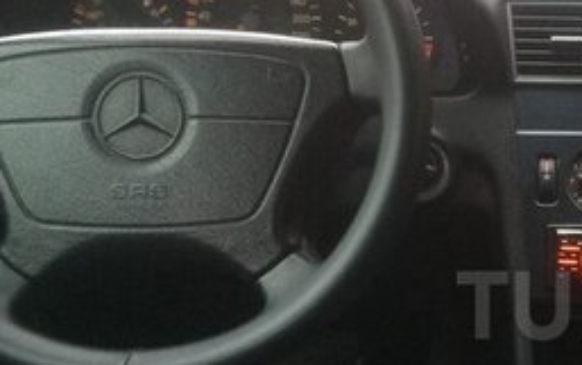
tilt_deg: -22.9
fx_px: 1254
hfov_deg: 23.9
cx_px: 688
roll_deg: -2.8
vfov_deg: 16.4
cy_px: 305
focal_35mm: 79
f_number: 2.2
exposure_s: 1/33
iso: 160
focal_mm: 4.15
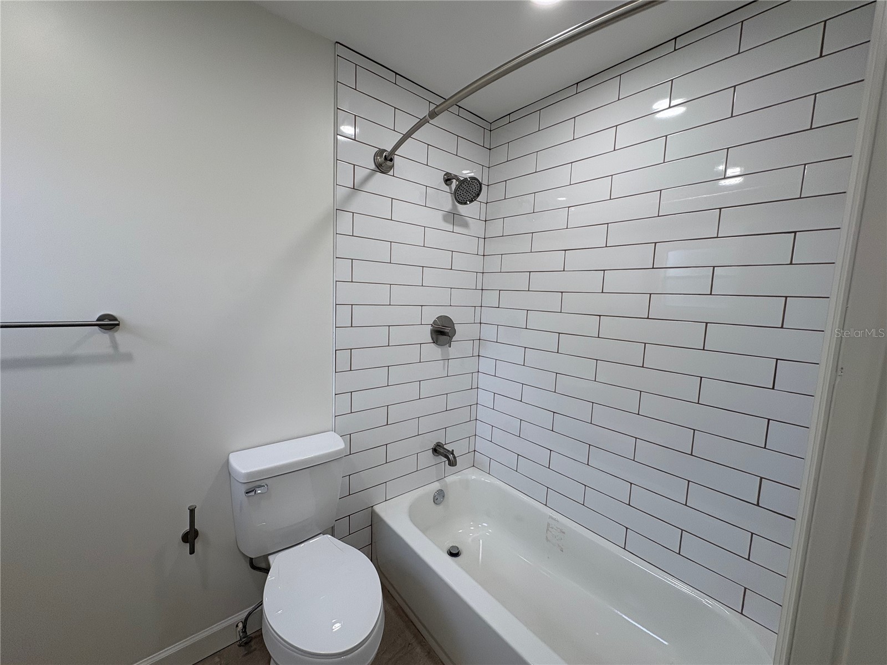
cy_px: 332
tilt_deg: -6.1
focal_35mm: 14
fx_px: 359
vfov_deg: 85.7
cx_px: 444
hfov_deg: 102.1
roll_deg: -2.5
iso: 64
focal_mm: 2.22
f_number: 2.2
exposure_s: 1/120
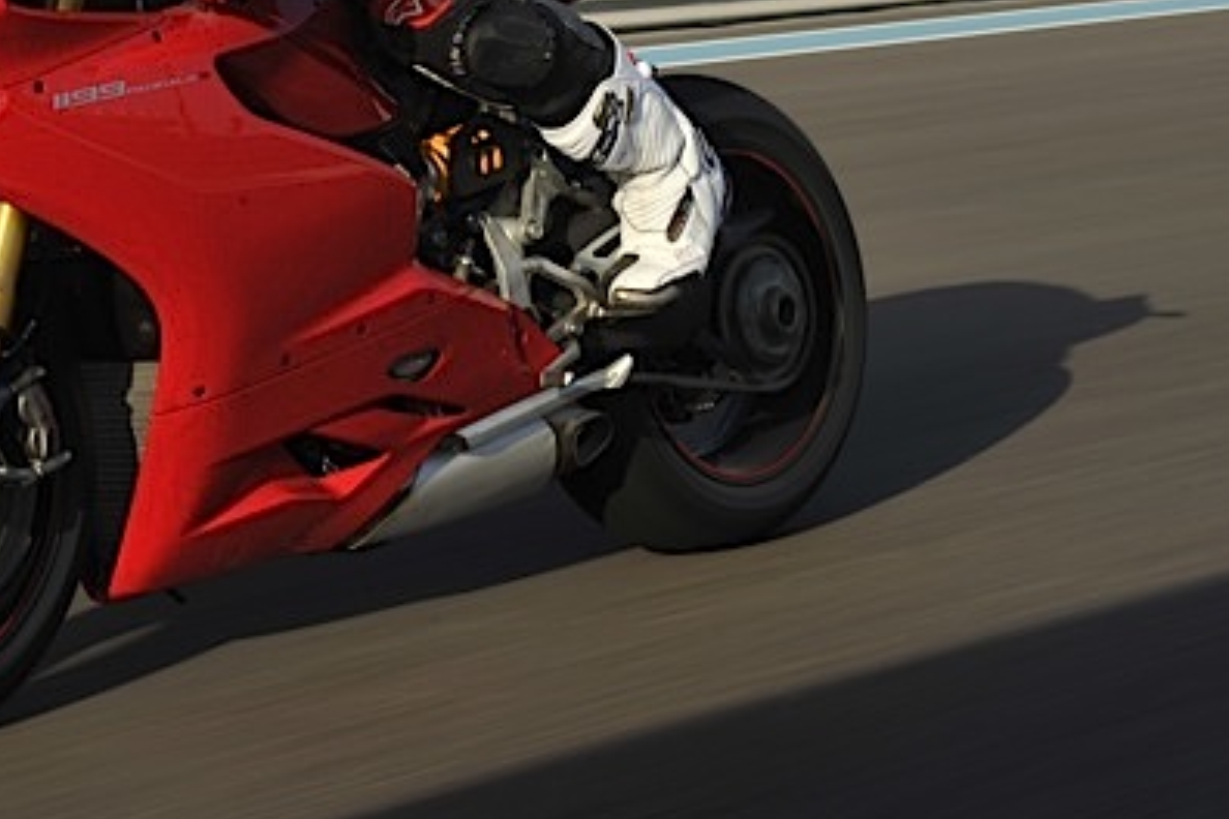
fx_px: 3721
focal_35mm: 109
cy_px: 26
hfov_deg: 18.6
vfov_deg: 12.4
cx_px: 286
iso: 100
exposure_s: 1/80
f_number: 14
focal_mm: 48
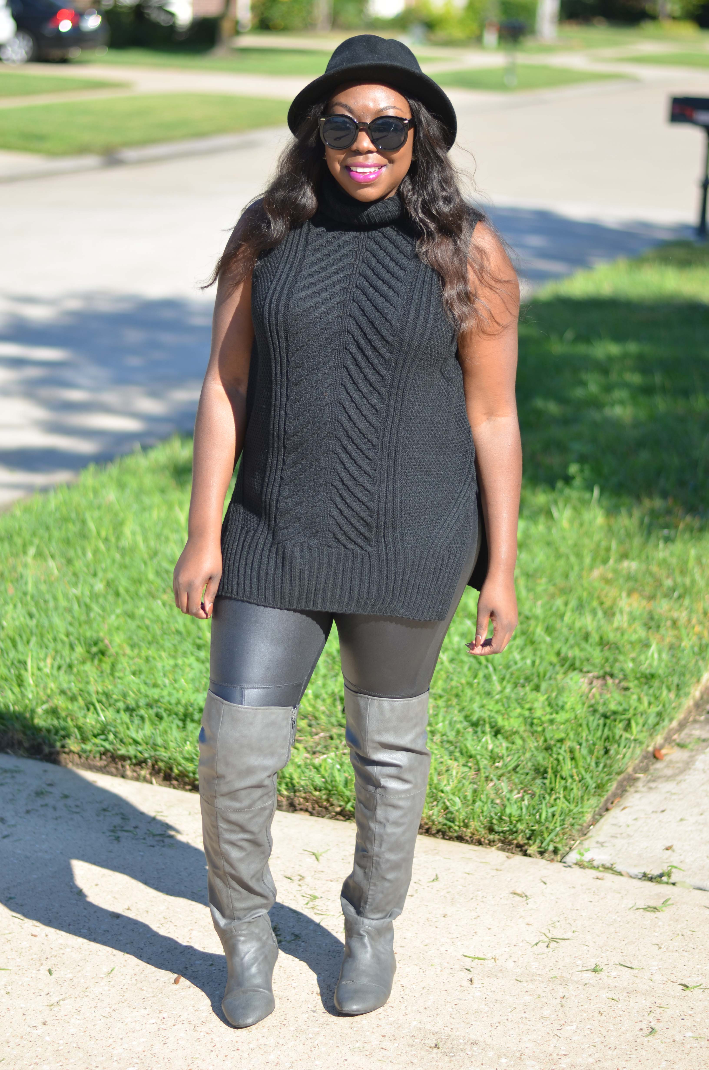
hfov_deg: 18.1
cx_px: 354
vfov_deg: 27.0
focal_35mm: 75
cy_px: 535
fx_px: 2225
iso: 100
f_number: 1.8
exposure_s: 1/2000
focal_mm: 50
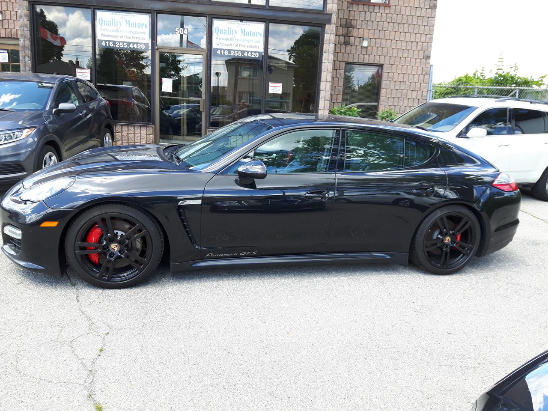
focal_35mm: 31
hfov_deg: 58.4
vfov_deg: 45.4
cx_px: 274
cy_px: 206
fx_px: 491
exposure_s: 1/148
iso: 40
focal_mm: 3.7
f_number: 1.9
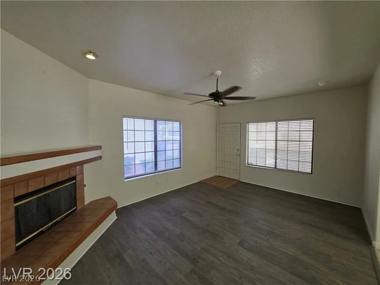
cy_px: 142
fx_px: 143
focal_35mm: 13
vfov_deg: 89.9
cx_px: 190
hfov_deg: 106.2
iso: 250
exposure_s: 1/120
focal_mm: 2.2
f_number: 1.9
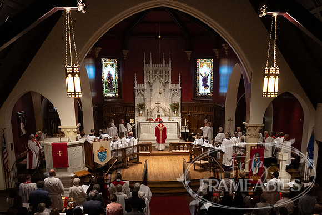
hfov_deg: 51.7
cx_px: 180
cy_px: 163
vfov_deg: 35.1
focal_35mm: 37
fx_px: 332
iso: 5000
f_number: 7.1
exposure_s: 1/125
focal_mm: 24
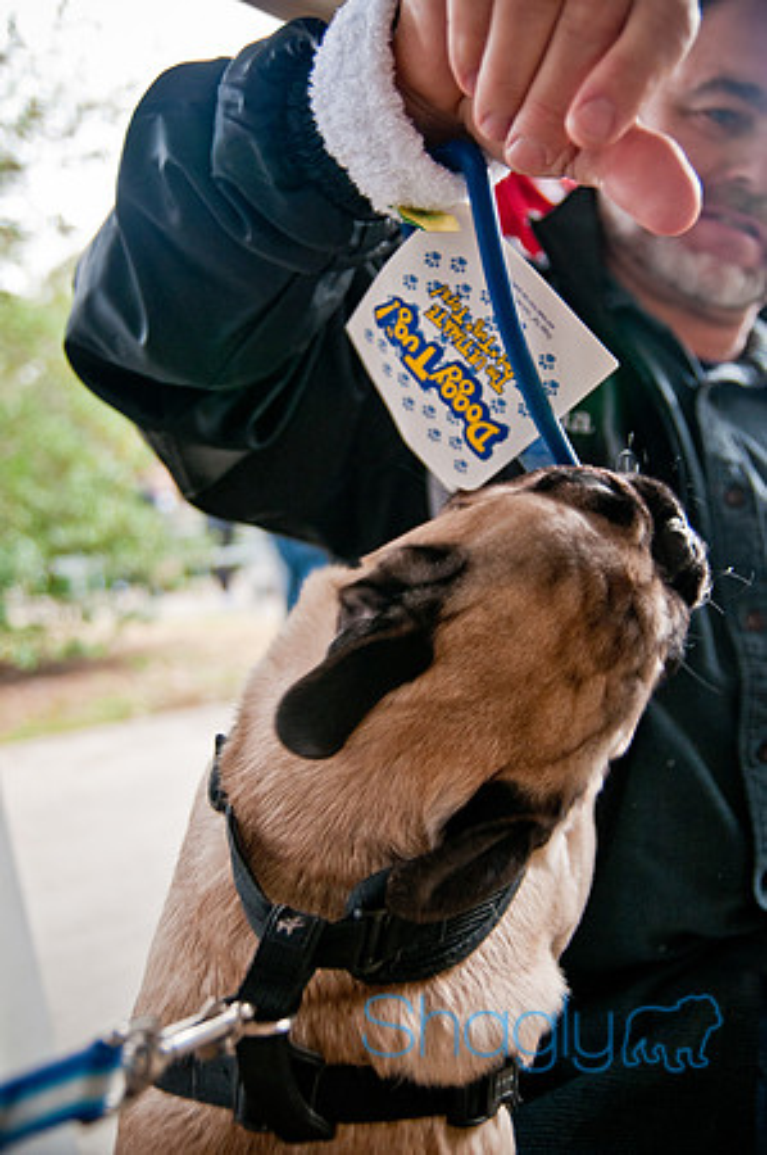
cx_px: 384
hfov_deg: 36.8
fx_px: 1153
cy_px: 578
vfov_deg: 53.2
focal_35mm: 36
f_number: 2.8
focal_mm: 24
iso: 500
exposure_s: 1/640
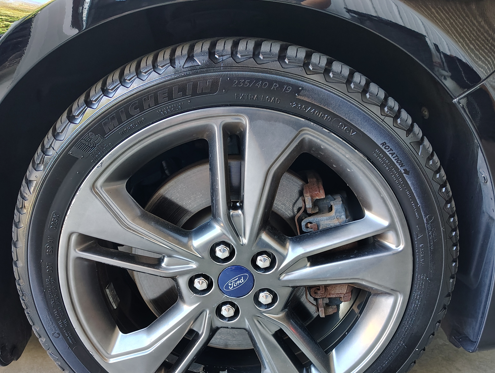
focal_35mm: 32
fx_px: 458
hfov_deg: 56.7
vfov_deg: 43.7
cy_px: 247
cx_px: 241
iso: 1125
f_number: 1.8
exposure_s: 1/60
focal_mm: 5.56
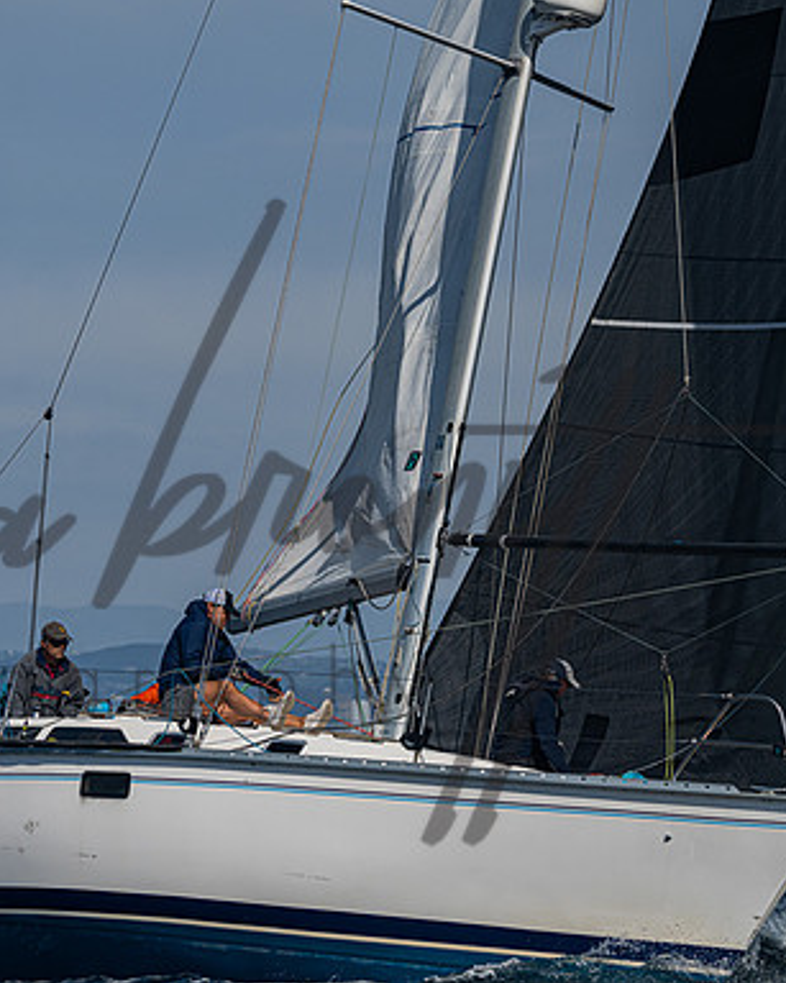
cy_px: 490
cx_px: 310
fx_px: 6982
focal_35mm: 240
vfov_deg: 8.1
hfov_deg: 6.4
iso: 320
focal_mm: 165
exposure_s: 1/5000
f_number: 6.3
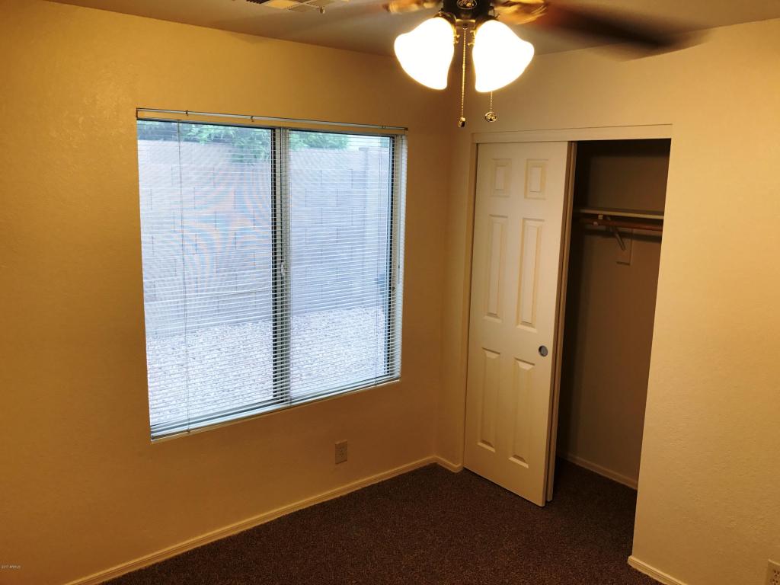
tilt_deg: -9.7
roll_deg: -1.3
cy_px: 292
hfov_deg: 63.4
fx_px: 631
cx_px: 390
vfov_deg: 49.7
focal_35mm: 28
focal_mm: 3.99
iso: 32
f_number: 1.8
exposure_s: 1/30
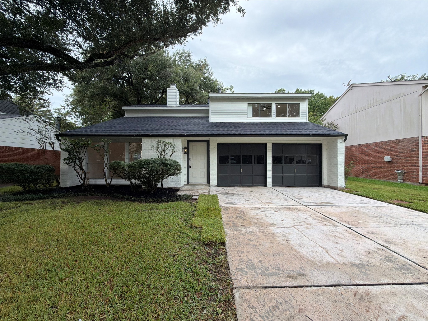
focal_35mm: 14
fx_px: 173
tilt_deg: +0.3
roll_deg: +0.3
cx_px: 214
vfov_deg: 85.7
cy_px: 160
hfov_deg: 102.1
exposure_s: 1/451
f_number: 2.2
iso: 64
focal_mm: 2.22
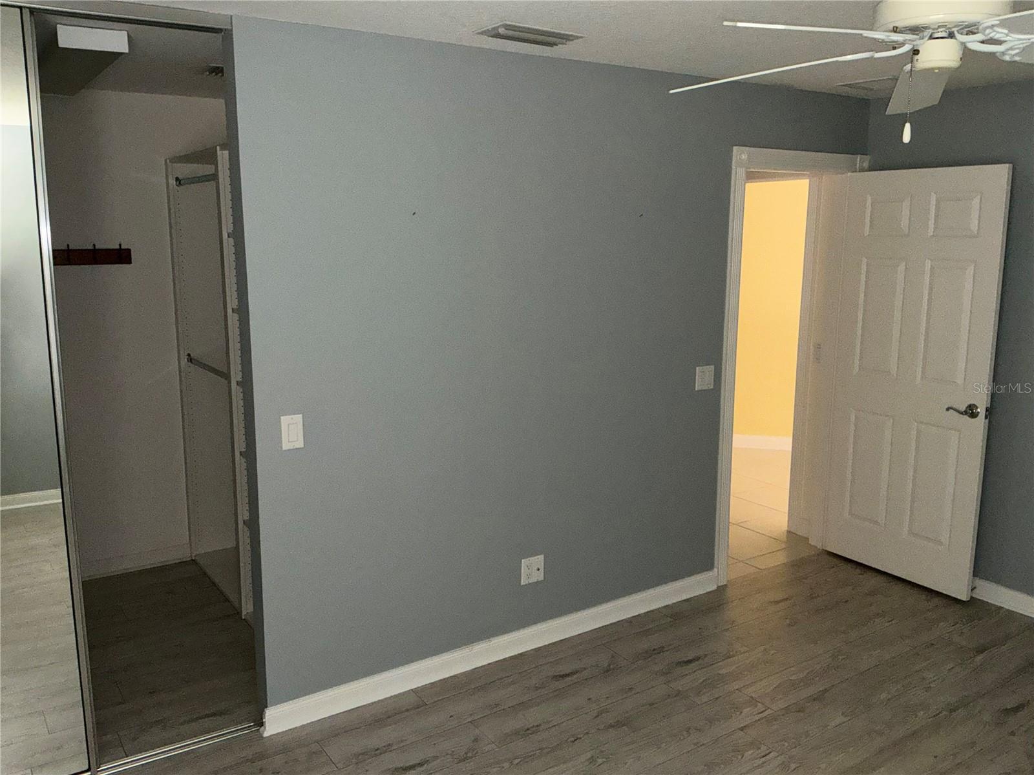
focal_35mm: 28
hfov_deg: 63.4
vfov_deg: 49.7
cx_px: 517
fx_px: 836
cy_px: 388
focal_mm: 3
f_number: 1.8
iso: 64
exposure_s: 1/60
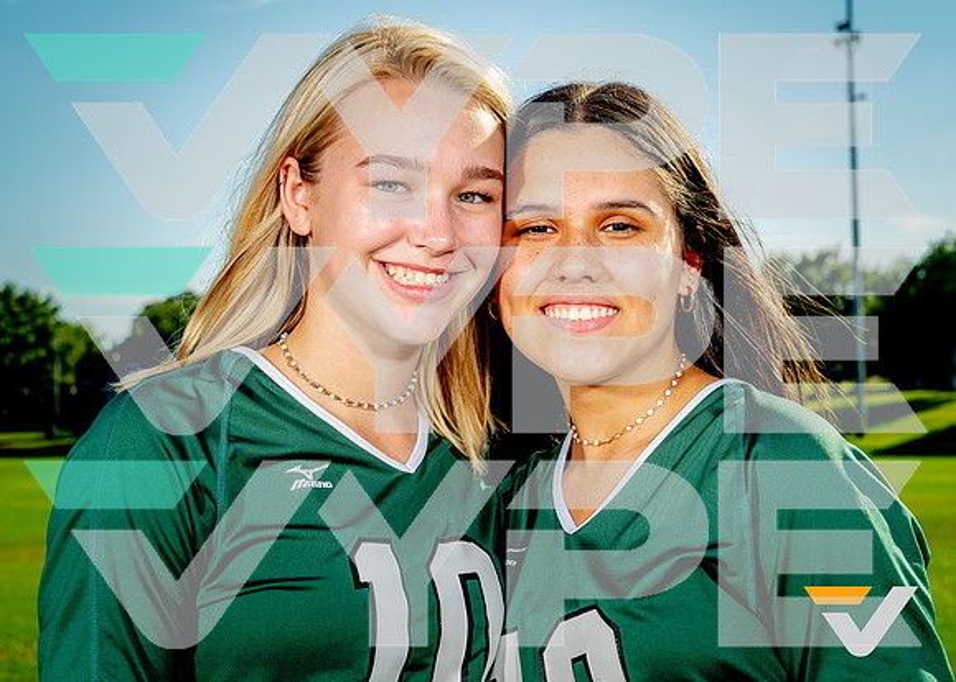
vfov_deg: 19.9
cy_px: 328
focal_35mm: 72
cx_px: 440
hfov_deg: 27.6
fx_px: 1944
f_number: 9
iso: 100
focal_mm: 65
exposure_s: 1/125
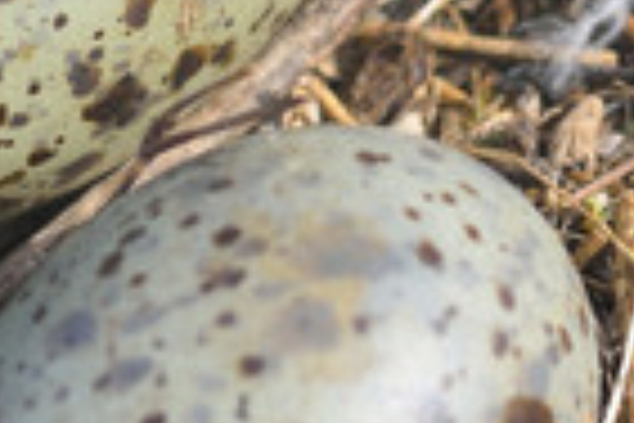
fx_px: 5635
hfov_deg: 6.4
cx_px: 135
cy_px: -295
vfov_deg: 4.3
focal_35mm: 320
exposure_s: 1/640
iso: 100
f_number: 4
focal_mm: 50
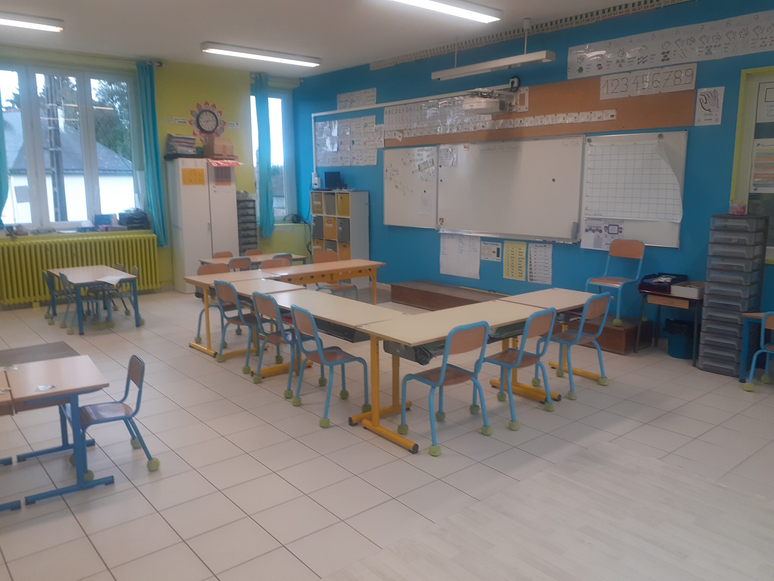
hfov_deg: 65.3
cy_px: 290
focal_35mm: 27
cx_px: 387
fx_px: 604
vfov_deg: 51.4
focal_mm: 3.6
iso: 64
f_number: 1.9
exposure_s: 1/50
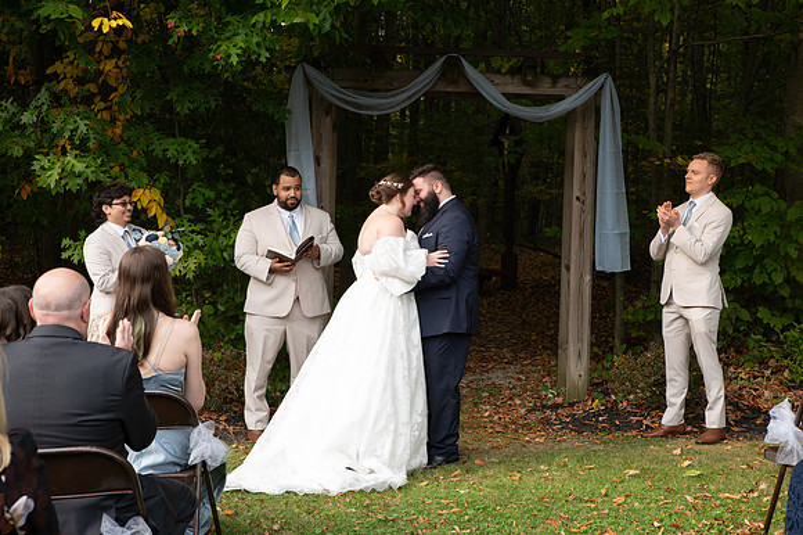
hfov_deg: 32.7
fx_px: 1368
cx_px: 408
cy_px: 263
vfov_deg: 22.1
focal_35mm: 61
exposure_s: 1/125
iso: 400
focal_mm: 60
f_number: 6.3
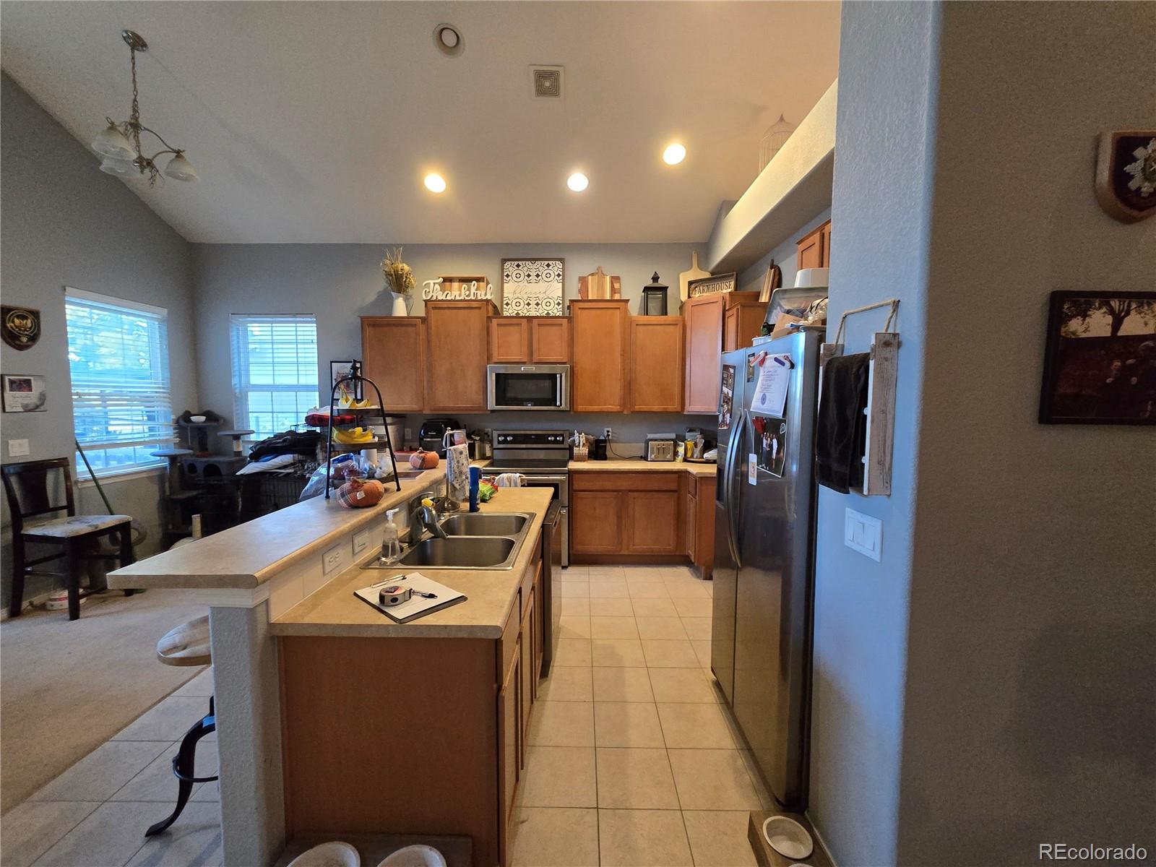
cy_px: 434
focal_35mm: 13
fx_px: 434
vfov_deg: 89.9
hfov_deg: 106.2
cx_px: 578
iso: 800
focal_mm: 2.2
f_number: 2.2
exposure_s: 1/60
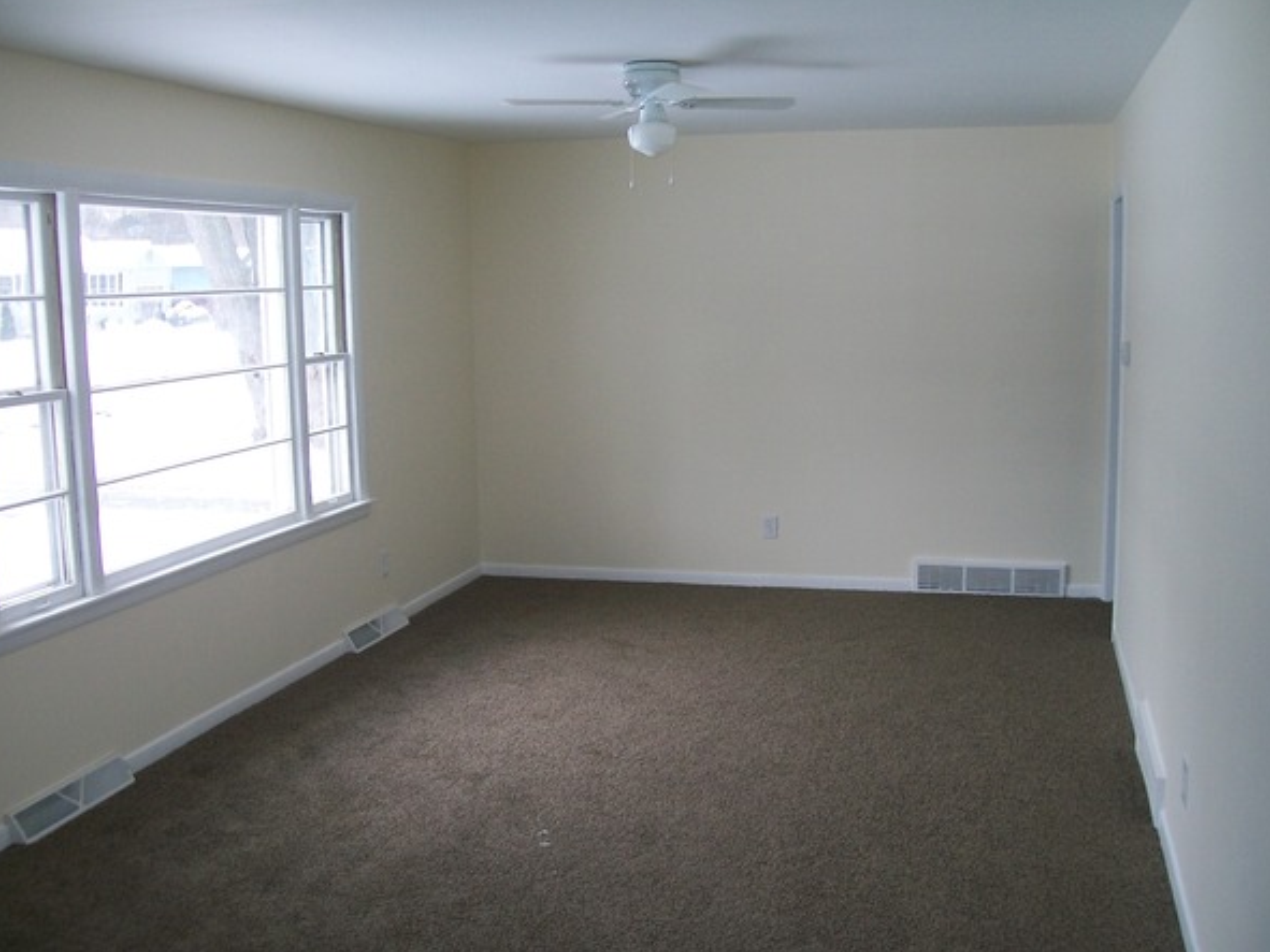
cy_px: 505
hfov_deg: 47.8
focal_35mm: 39
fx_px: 1431
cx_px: 595
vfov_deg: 36.8
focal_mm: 6
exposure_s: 1/125
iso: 80
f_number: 2.7
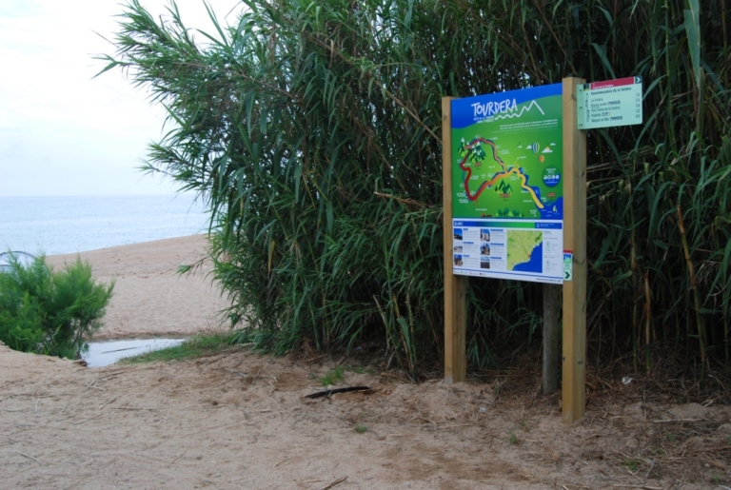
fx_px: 671
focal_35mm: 33
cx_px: 366
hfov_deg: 57.1
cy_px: 245
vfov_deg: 40.1
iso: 180
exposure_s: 1/125
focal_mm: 22
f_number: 5.6
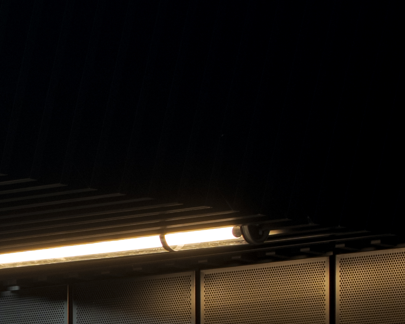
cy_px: 807
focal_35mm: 328
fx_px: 3932
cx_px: -736
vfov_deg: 4.6
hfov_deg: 5.6
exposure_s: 1/100
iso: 200
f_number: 5.6
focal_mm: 45
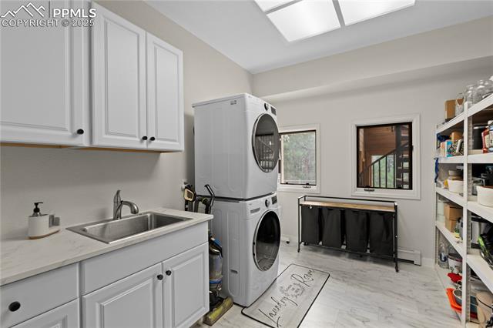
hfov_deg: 93.3
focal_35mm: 17
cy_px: 164
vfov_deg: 70.4
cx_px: 246
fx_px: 233
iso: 160
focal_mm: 17
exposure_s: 1
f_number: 8
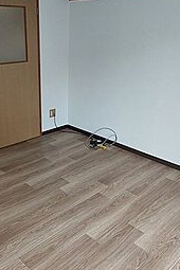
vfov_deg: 55.8
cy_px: 141
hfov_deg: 38.7
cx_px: 73
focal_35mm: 34
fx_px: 255
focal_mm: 1.74
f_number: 2.2
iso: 100
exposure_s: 1/60
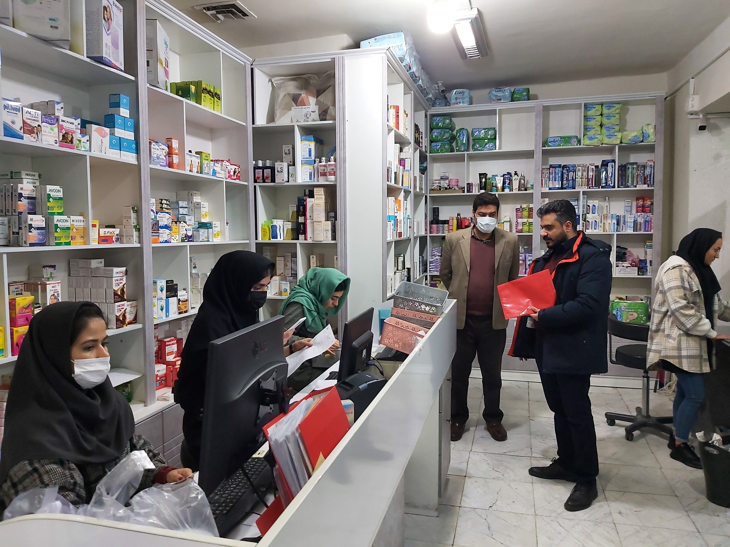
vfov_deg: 53.1
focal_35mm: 26
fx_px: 548
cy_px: 274
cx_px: 365
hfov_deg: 67.3
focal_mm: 3.92
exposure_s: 1/60
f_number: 1.7
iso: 200
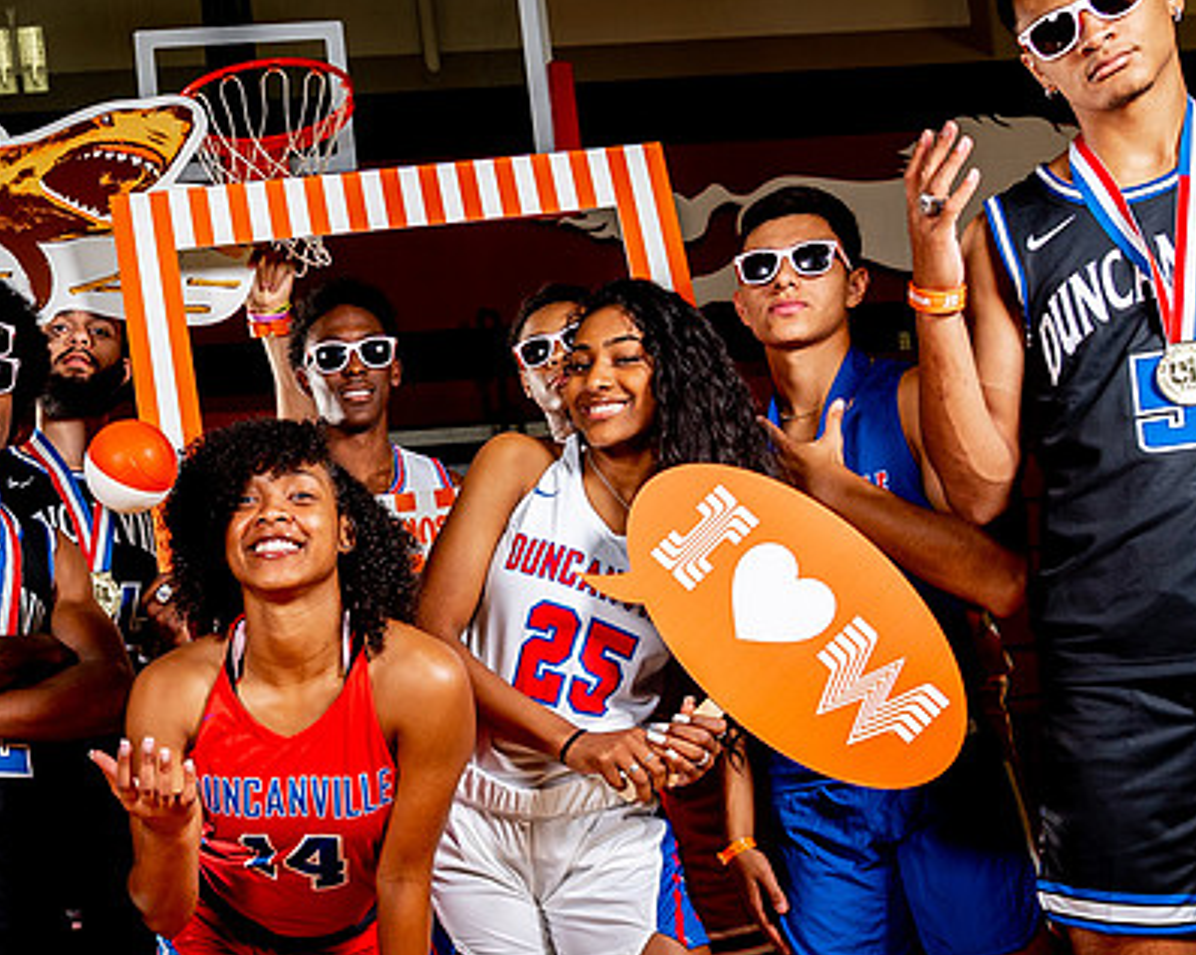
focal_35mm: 54
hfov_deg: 33.6
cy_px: 729
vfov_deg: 27.6
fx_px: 1910
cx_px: 216
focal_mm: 24
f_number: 5.6
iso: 100
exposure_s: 1/125
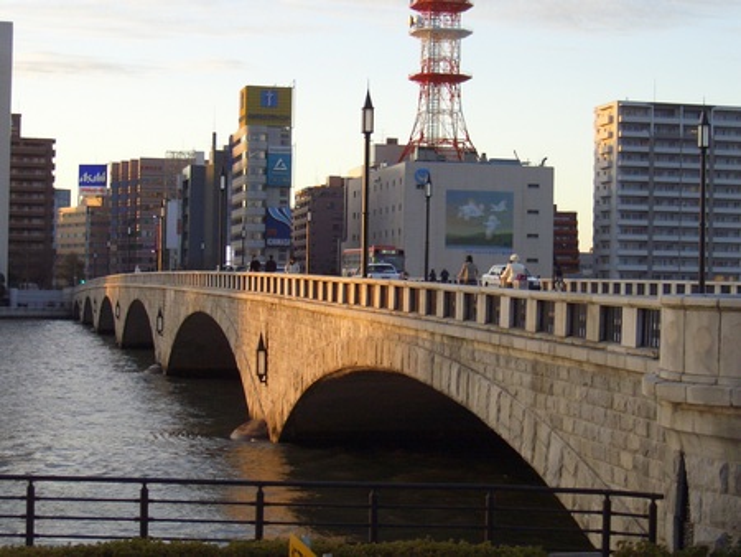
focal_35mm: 69
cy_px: 278
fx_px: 1478
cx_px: 370
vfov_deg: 21.3
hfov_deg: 28.1
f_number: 3.7
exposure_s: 1/320
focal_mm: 14.2
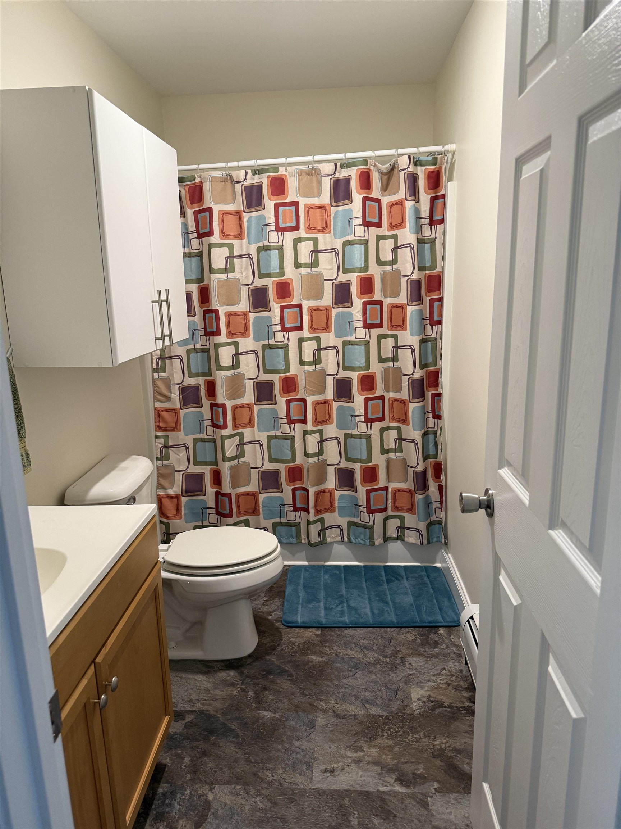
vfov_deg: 71.6
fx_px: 574
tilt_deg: -12.4
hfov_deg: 56.8
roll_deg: +0.6
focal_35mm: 24
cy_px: 414
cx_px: 310
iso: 200
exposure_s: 1/60
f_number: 1.78
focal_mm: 6.76
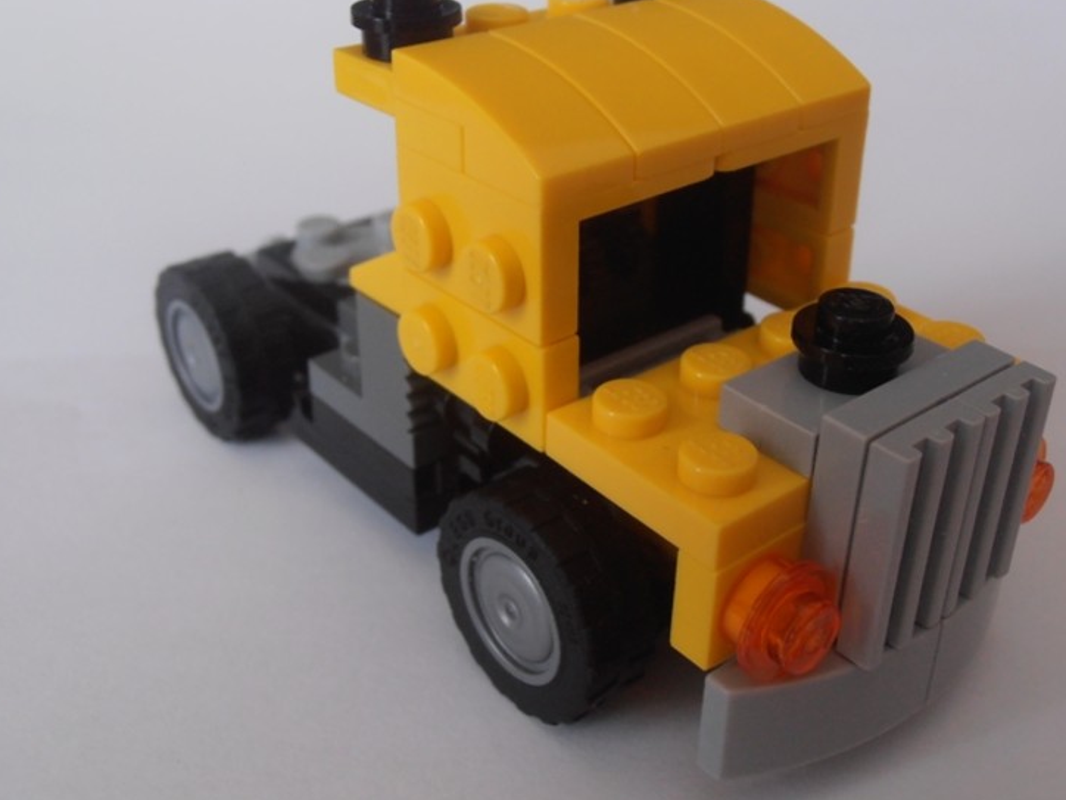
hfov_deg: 41.2
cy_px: 348
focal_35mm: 46
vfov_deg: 31.5
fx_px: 1417
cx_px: 576
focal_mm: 6.61
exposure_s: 1/13
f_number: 3.9
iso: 125
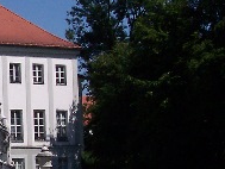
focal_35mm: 161
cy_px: 89
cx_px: -80
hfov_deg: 11.9
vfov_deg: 9.2
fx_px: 1047
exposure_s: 1/1000
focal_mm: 8
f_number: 4.8
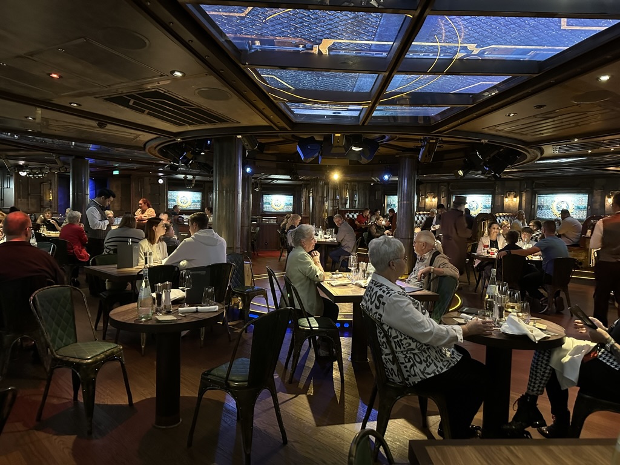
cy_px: 232
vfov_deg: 56.8
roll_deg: -2.7
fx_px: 430
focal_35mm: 24
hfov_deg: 71.6
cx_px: 310
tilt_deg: -1.9
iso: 1000
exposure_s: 1/31
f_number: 1.78
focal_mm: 6.86
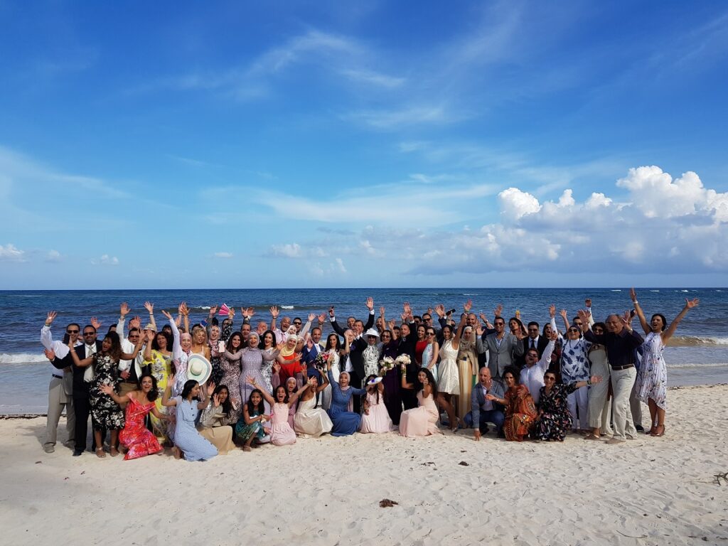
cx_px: 364
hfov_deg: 67.3
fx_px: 547
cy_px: 273
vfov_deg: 53.1
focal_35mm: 26
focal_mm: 4.2
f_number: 1.7
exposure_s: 1/2192
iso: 40
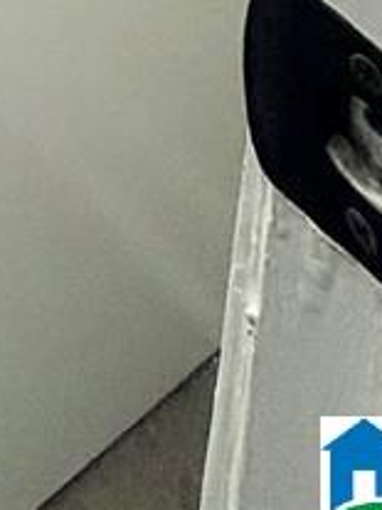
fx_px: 1532
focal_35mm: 104
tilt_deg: -6.2
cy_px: -1362
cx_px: -803
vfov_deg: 9.1
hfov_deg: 10.1
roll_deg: -1.4
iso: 50
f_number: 2.2
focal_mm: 2.22
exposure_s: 1/120
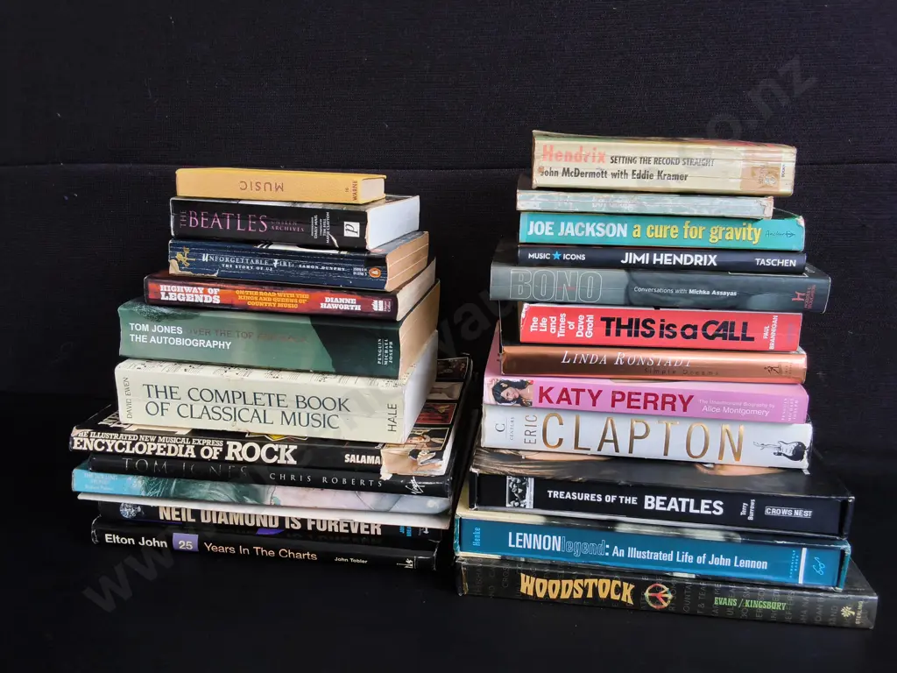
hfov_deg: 65.3
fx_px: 700
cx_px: 448
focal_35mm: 27
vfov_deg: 51.4
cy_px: 336
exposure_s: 1/100
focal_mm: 2.87
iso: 64
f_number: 2
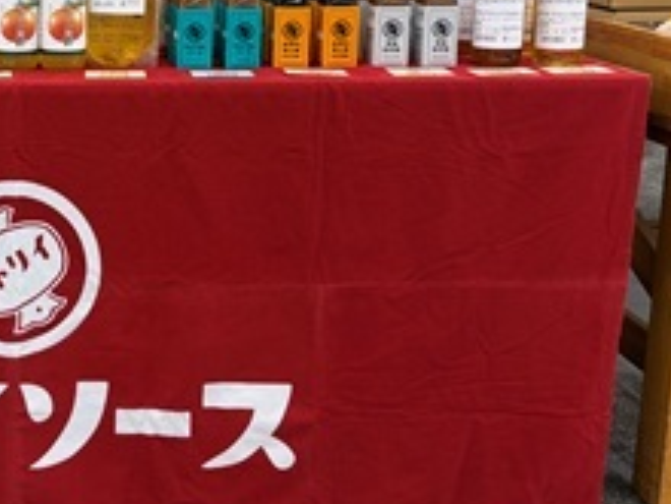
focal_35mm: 53
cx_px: 37
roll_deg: +0.8
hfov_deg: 33.7
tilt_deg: -9.8
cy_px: 86
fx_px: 1027
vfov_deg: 26.9
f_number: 1.6
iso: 64
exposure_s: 1/121
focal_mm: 5.96
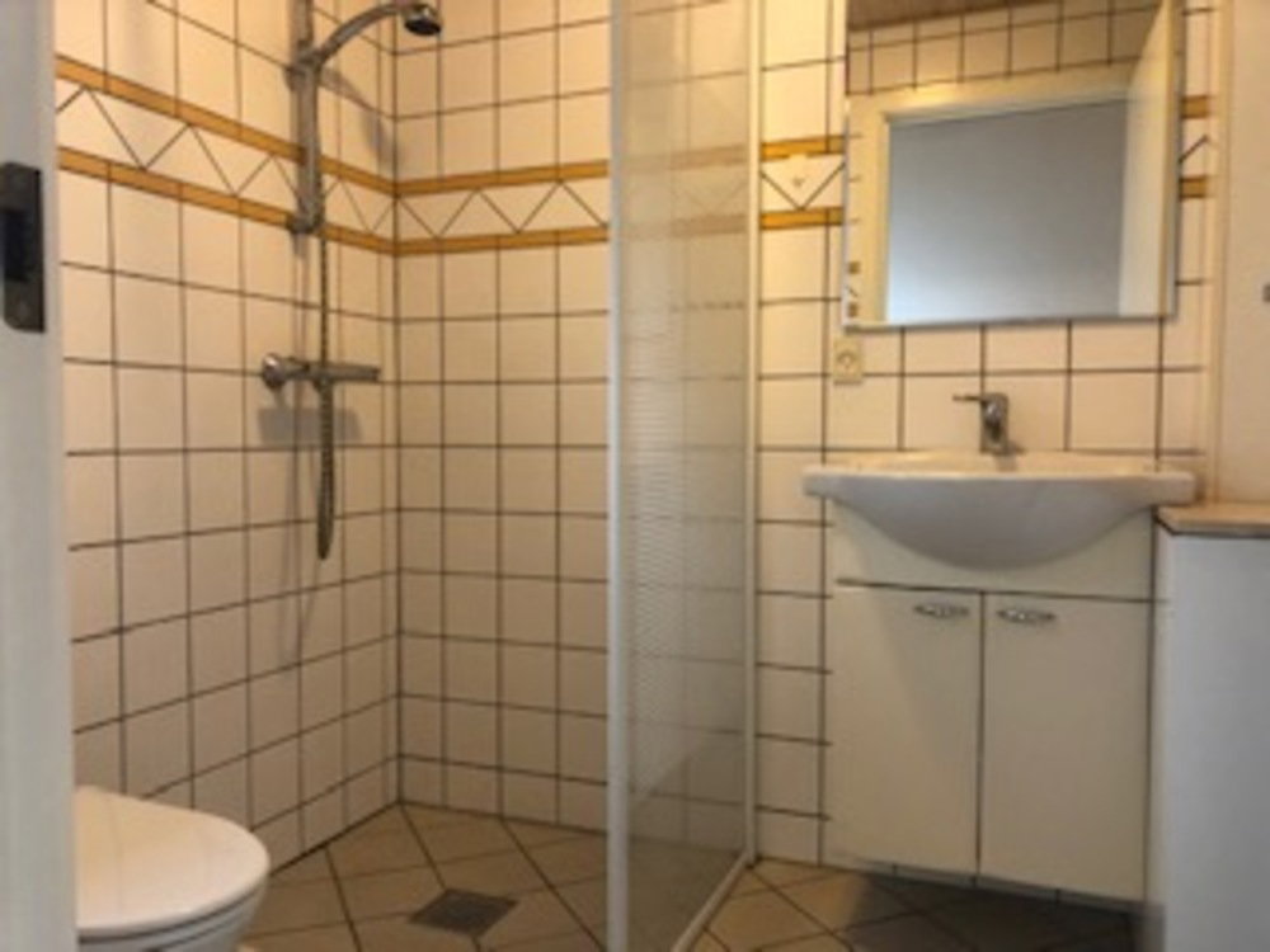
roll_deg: -0.7
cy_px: 476
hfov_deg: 63.4
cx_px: 635
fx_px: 1027
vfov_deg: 49.7
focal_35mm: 28
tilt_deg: -1.7
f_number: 1.8
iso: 50
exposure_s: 1/17
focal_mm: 3.99
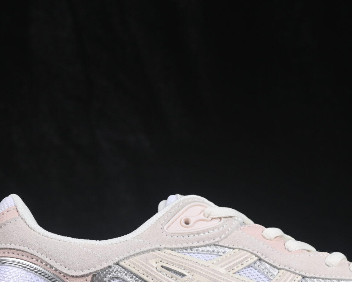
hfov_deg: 12.1
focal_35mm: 159
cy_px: 246
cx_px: 217
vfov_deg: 9.7
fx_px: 1657
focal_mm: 50
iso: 160
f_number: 8
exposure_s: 1/80
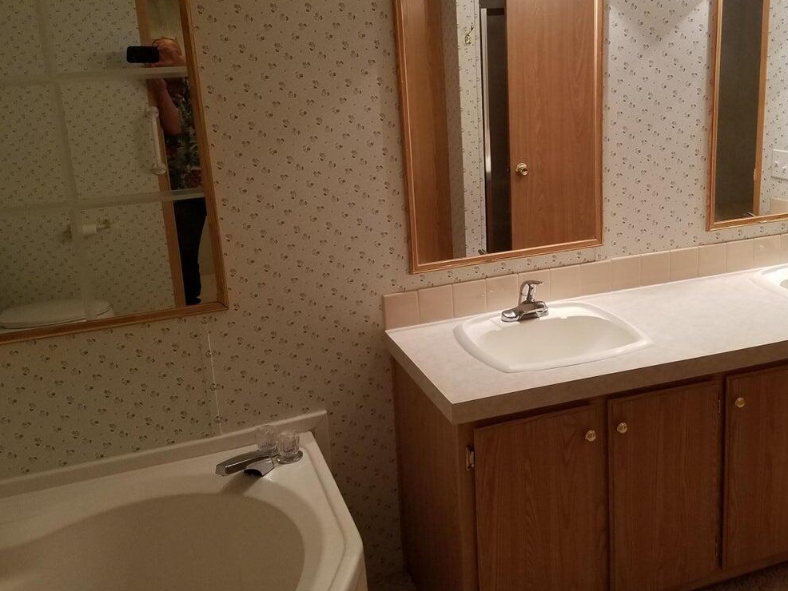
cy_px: 208
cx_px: 454
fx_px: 820
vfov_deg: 39.3
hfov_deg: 51.1
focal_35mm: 36
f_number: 1.7
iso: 160
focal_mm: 4.2
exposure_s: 1/60
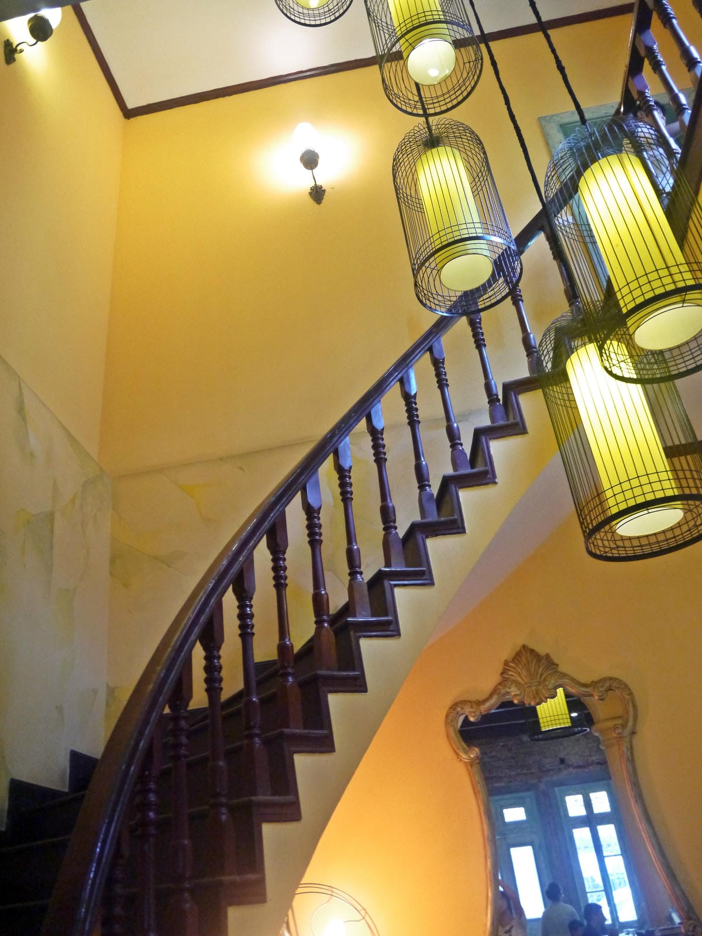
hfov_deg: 49.7
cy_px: 468
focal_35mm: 28
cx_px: 351
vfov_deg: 63.4
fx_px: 757
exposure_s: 1/30
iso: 1600
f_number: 3.5
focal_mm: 14
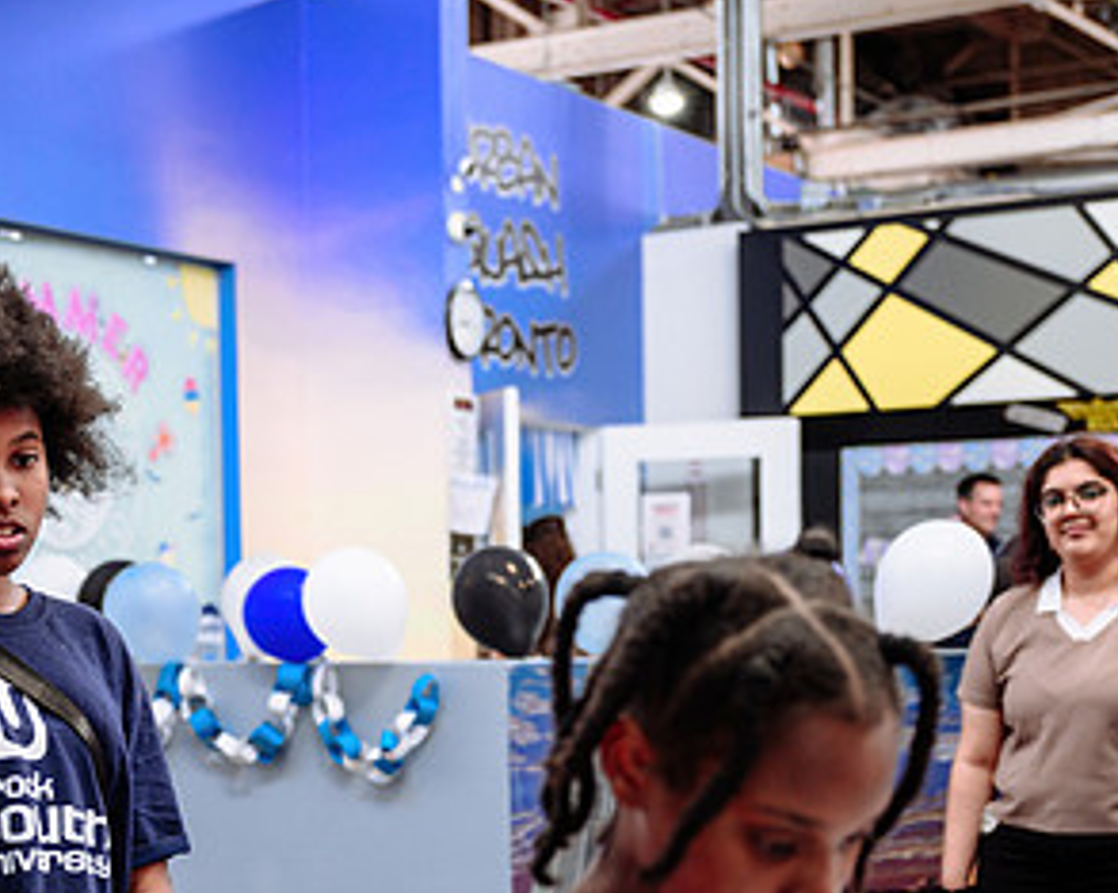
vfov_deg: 22.5
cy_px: 716
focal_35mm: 67
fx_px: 2215
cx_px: 290
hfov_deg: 28.0
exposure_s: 1/60
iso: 125
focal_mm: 36
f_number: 2.8
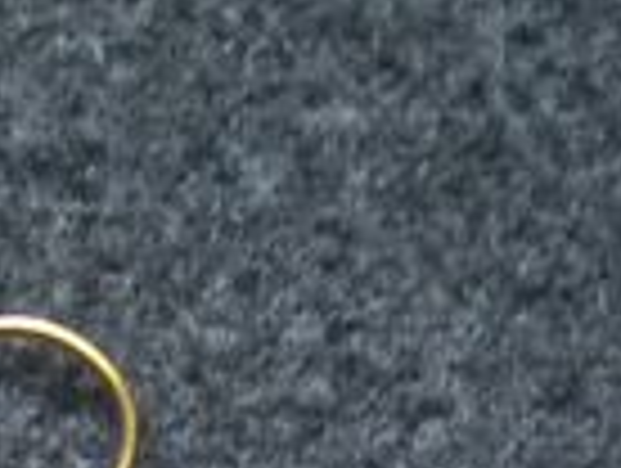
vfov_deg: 8.1
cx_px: -99
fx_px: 3199
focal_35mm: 178
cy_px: 860
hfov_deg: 10.9
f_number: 3.5
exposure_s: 1/12
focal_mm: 7.4
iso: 400
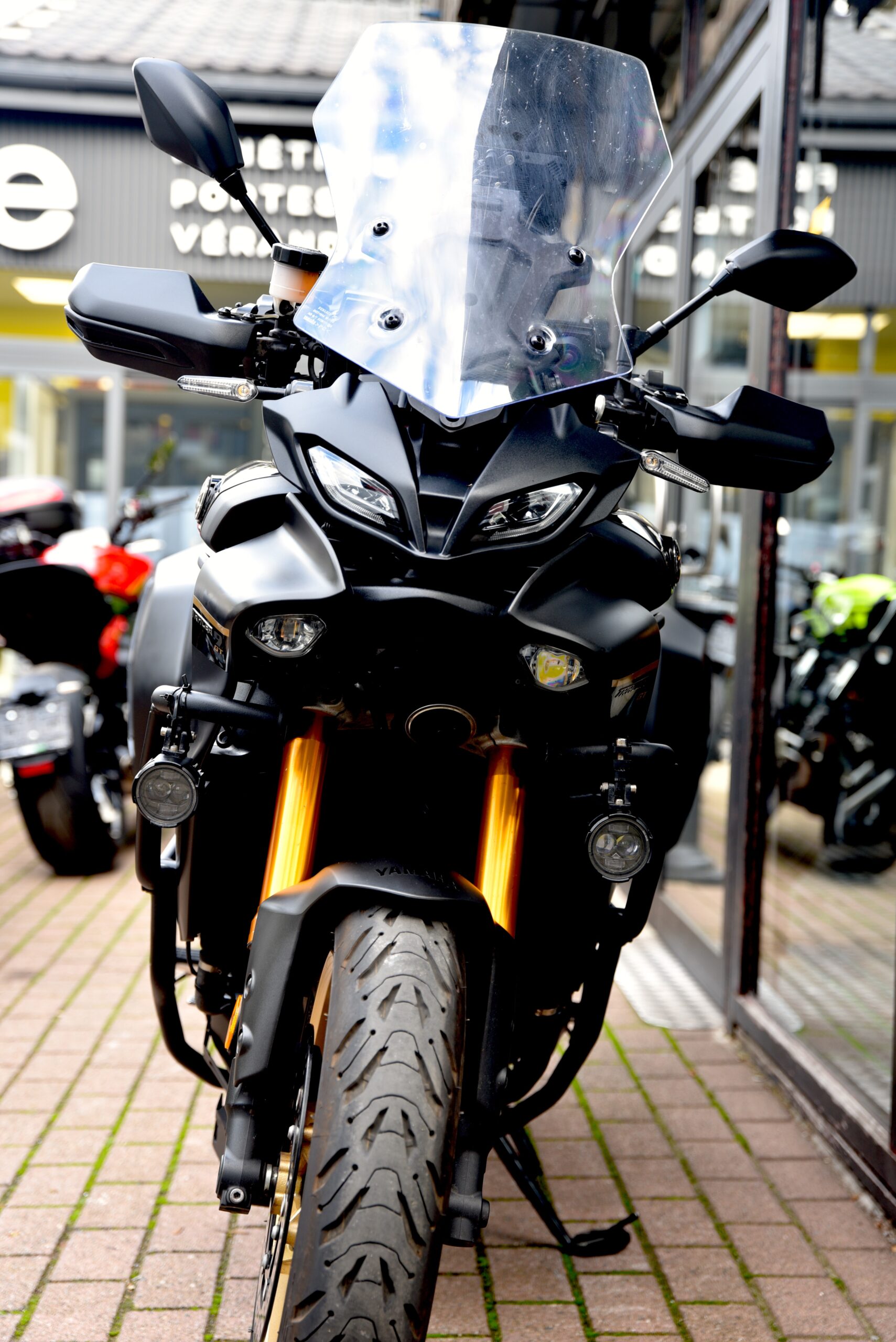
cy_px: 671
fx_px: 2238
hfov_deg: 22.6
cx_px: 448
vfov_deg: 33.4
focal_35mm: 60
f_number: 3.5
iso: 200
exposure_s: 1/60
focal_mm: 60
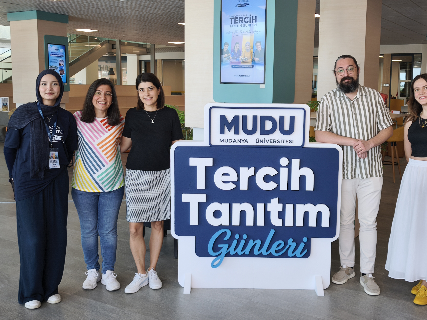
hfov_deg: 45.7
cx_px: 236
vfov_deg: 35.1
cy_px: 148
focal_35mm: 41
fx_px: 506
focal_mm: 6.57
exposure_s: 1/111
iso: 50
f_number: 1.6
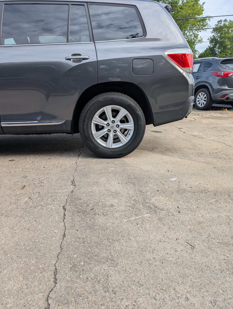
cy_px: 154
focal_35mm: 24
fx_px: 215
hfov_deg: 56.9
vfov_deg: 71.5
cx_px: 116
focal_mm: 6.9
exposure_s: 1/538
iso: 20
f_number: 1.68
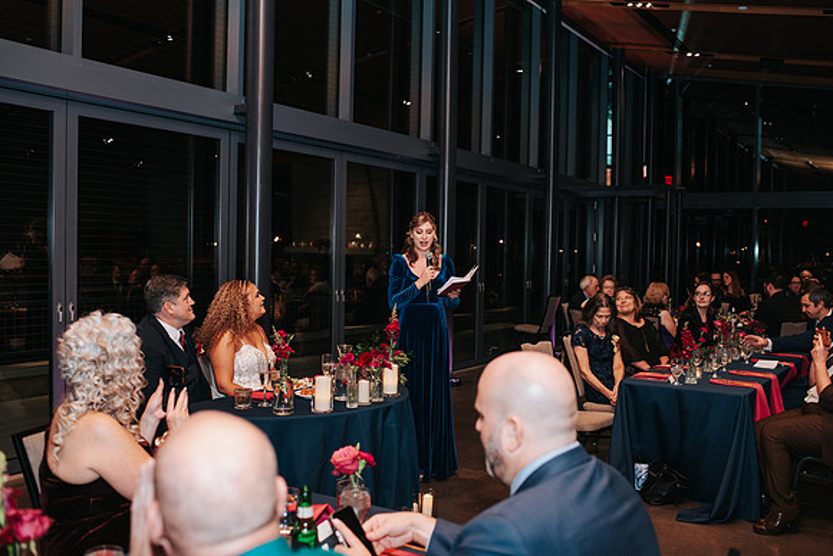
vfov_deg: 37.9
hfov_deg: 54.4
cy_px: 278
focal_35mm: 35
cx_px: 416
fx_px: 810
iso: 1000
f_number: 2.8
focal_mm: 35
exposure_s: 1/200
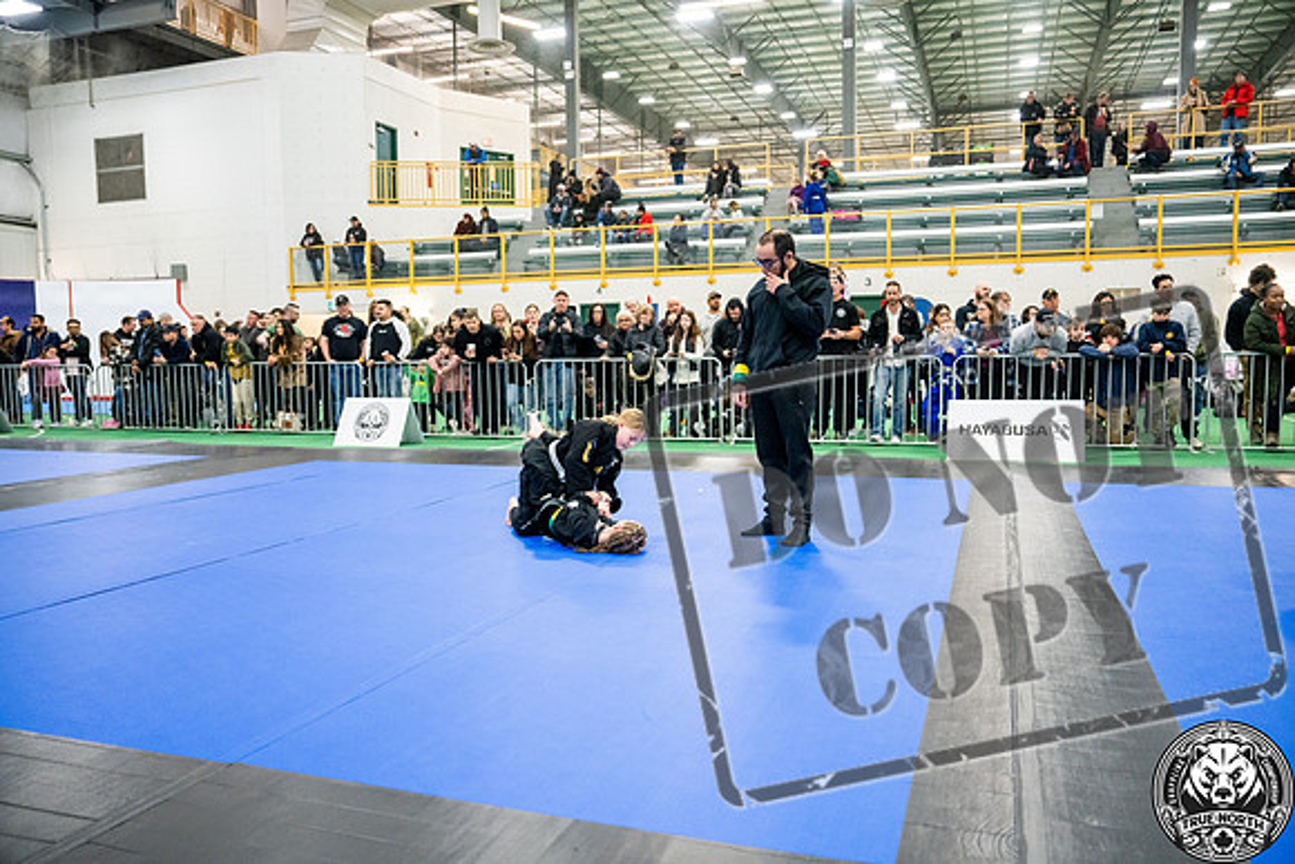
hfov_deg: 67.4
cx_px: 648
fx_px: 971
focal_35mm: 27
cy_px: 432
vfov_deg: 48.0
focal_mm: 27
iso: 4000
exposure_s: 1/400
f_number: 2.8
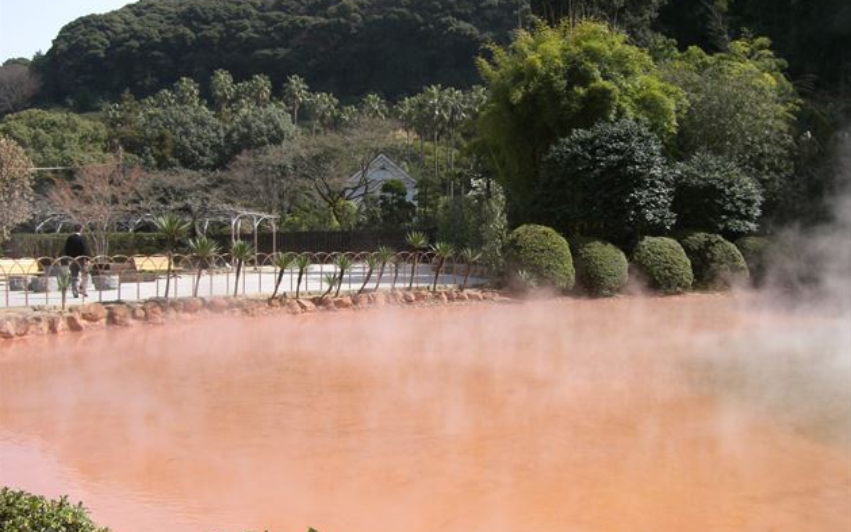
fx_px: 951
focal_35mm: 41
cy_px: 309
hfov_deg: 48.2
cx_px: 425
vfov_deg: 31.2
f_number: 4.3
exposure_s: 1/250
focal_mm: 6.2
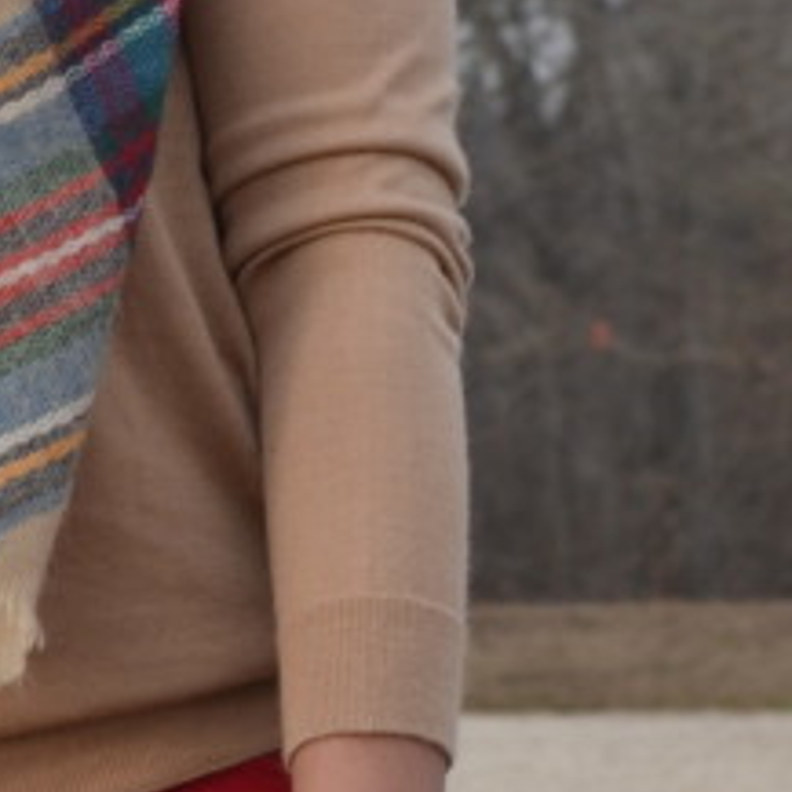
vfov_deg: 4.8
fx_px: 9474
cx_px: -175
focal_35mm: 366
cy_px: 765
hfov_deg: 4.8
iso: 200
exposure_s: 1/200
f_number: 7.1
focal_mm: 44
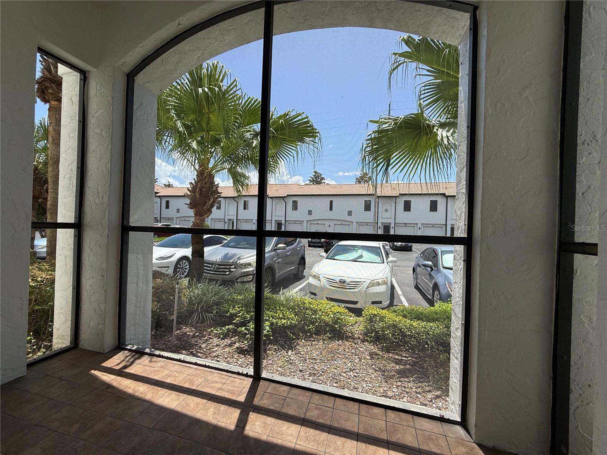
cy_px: 228
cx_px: 304
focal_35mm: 14
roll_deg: -3.1
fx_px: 245
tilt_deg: +0.1
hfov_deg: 102.1
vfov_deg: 85.7
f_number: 2.2
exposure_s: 1/1431
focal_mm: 2.22
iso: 64
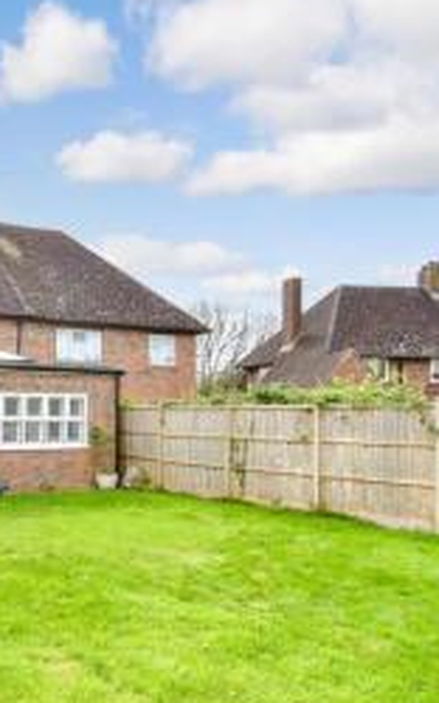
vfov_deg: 57.8
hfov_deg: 33.7
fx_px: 632
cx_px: -34
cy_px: 418
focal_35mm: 33
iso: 320
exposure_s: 1/250
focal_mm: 11.5
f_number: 8
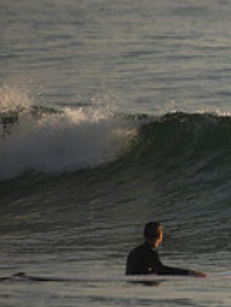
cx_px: 478
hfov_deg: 1.0
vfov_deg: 1.3
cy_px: 122
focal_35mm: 1566
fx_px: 13900
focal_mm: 500
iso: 320
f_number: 5.6
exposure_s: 1/500
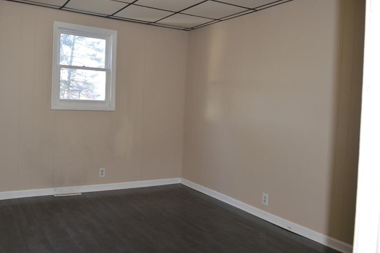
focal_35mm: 29
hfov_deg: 63.2
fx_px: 306
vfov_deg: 44.8
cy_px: 113
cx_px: 156
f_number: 4
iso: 640
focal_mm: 16
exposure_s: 1/60
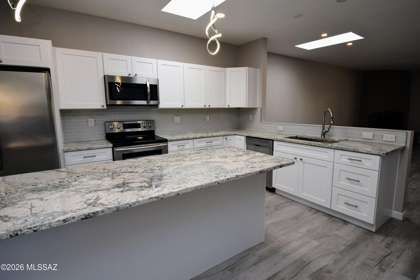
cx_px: 210
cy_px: 140
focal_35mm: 18
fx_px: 210
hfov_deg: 90.0
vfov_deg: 67.4
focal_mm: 12
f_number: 5.6
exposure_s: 1/125
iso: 400
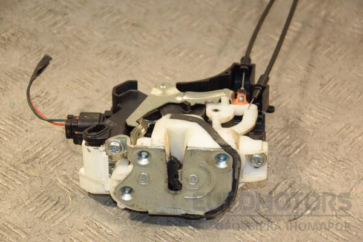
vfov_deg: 12.2
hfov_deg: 18.2
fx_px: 1134
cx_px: 182
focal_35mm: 112
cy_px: 121
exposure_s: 1/200
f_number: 5.3
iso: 800
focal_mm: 75
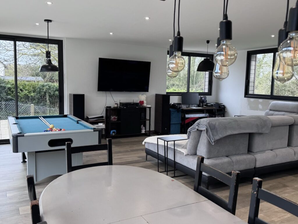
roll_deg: -2.1
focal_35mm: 24
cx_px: 149
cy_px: 112
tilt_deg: -4.4
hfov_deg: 71.6
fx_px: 207
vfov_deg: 56.8
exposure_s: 1/100
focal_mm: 6.76
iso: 64
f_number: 1.78
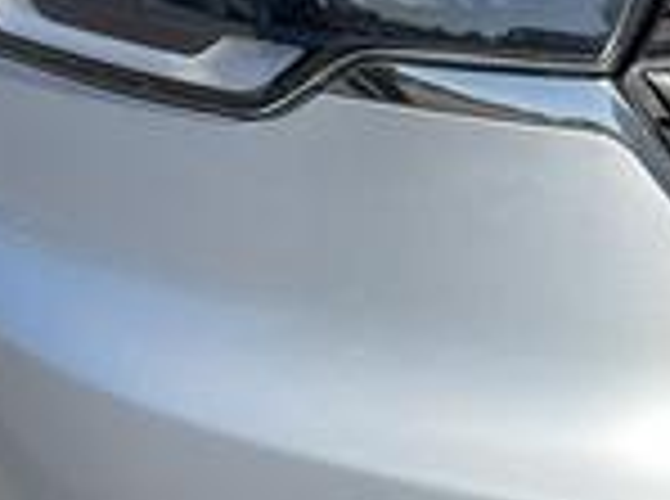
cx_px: 184
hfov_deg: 14.1
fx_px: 2703
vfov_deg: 10.4
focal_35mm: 140
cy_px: -59
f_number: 1.6
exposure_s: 1/2132
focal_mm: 4.2
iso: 32
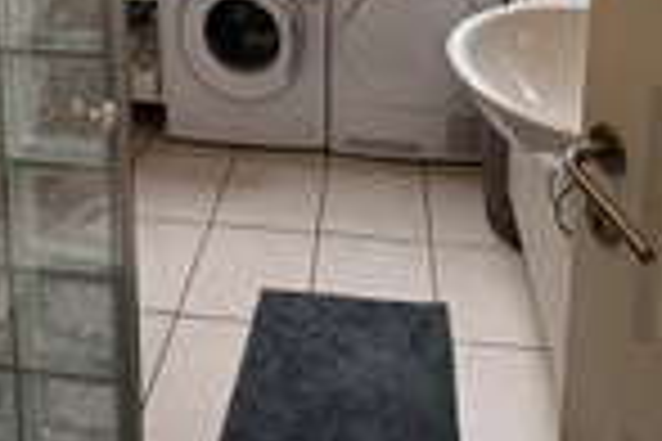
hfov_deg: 51.9
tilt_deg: -8.2
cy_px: -148
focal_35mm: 37
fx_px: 680
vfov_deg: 28.6
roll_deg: -0.4
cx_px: 313
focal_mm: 2.22
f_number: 2.2
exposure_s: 1/133
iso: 64
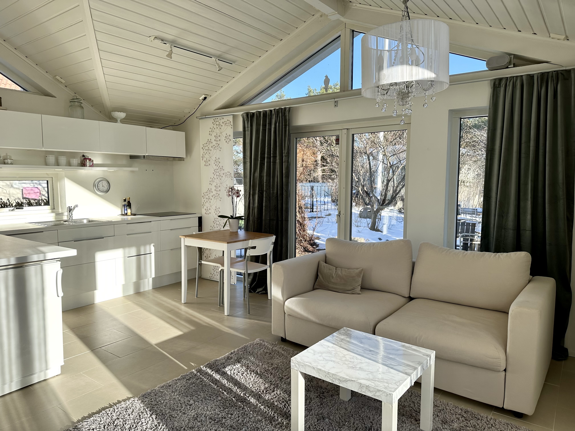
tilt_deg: -5.4
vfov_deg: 56.8
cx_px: 288
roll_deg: -0.6
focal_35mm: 24
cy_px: 216
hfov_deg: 71.6
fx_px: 399
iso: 80
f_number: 1.78
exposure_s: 1/879
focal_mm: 6.86
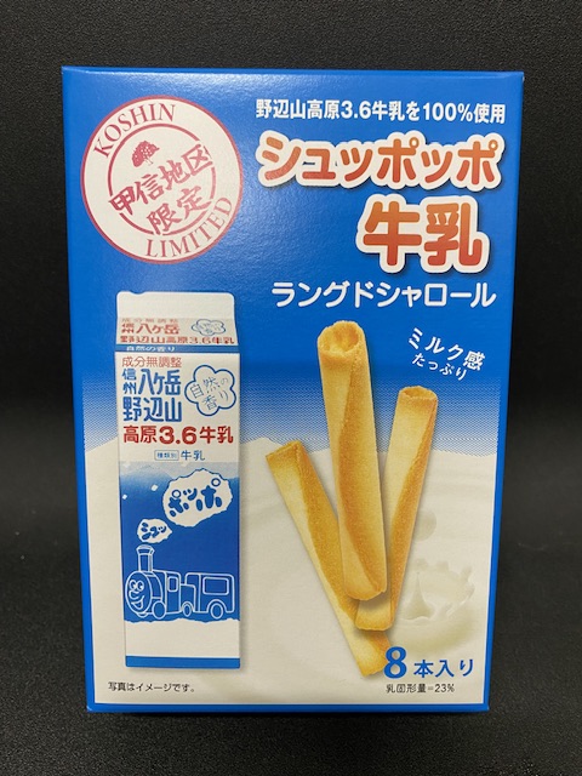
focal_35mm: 26
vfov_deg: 67.3
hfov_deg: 53.1
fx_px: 583
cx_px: 291
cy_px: 388
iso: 64
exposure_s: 1/50
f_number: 1.8
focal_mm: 4.25
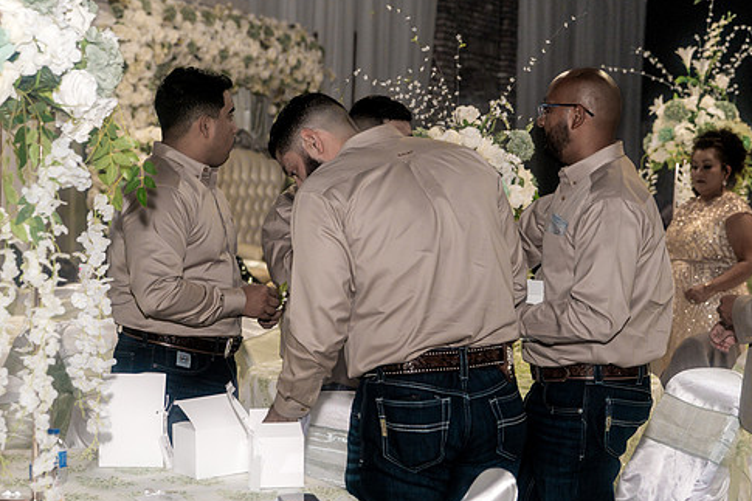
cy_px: 277
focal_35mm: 73
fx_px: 1524
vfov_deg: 18.7
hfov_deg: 27.7
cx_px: 425
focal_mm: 61
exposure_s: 1/250
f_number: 4
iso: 2000
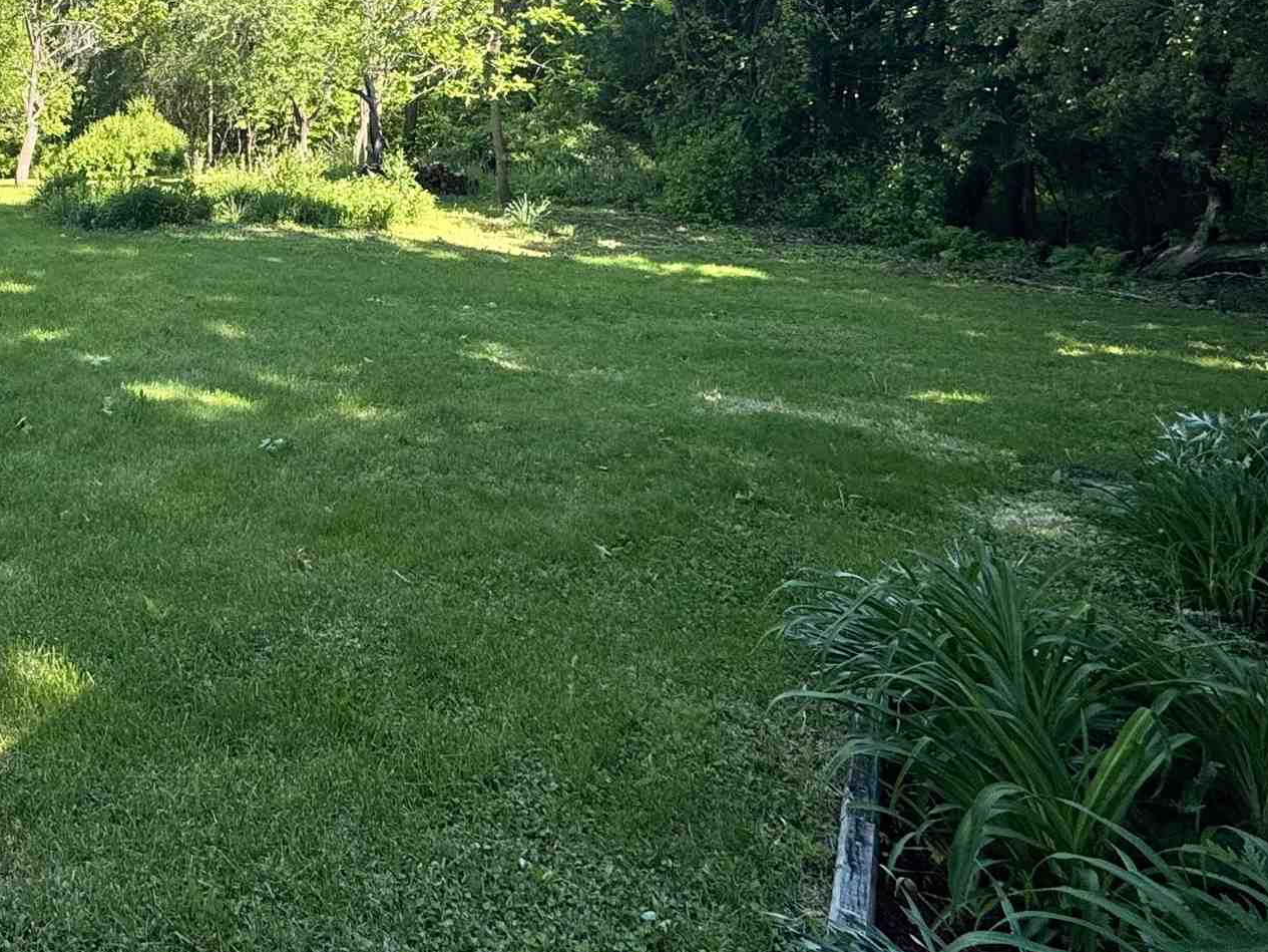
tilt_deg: -2.2
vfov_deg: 39.2
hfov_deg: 48.3
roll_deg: -0.6
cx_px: 126
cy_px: 116
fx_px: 1246
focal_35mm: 34
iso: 40
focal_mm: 2.22
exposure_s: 1/438
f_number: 2.2
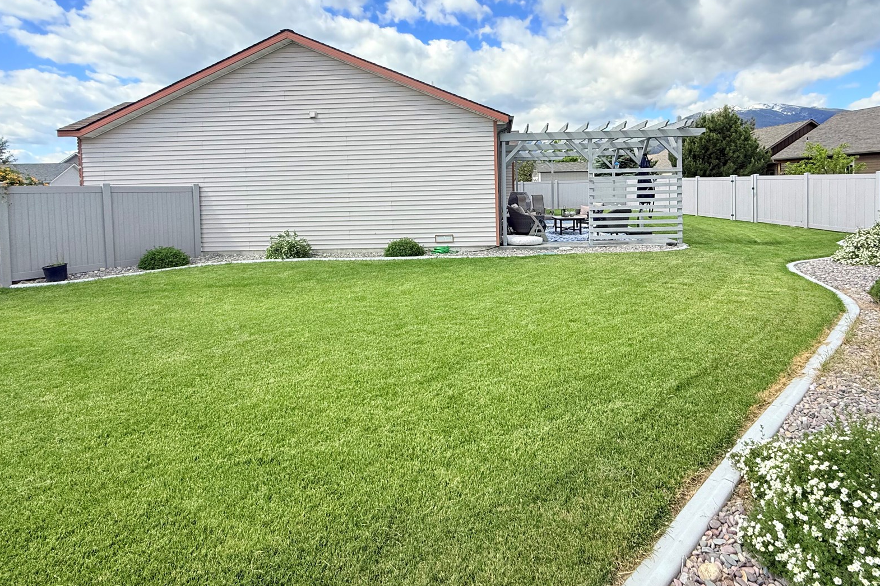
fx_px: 464
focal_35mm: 19
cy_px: 207
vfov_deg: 63.3
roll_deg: +1.4
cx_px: 487
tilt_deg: -1.9
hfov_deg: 86.6
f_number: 2.2
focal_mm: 2.22
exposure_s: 1/1399
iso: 64
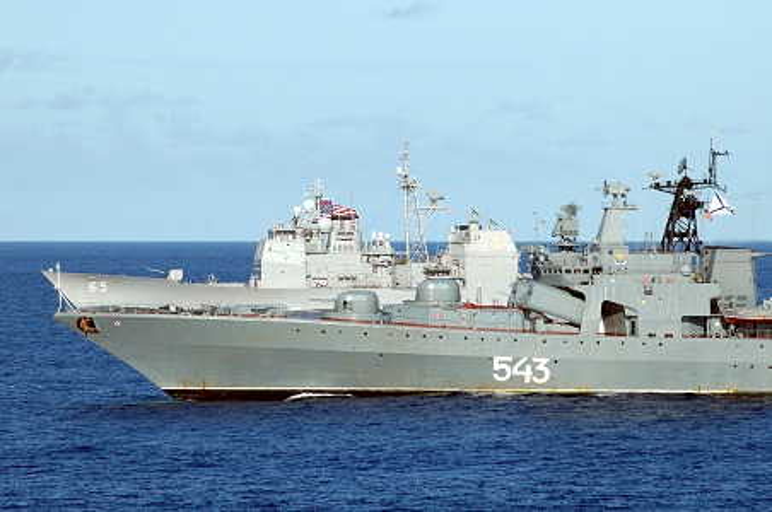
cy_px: 256
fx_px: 5300
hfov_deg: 8.3
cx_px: 386
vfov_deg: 5.5
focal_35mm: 248
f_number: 8
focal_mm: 165
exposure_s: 1/1250
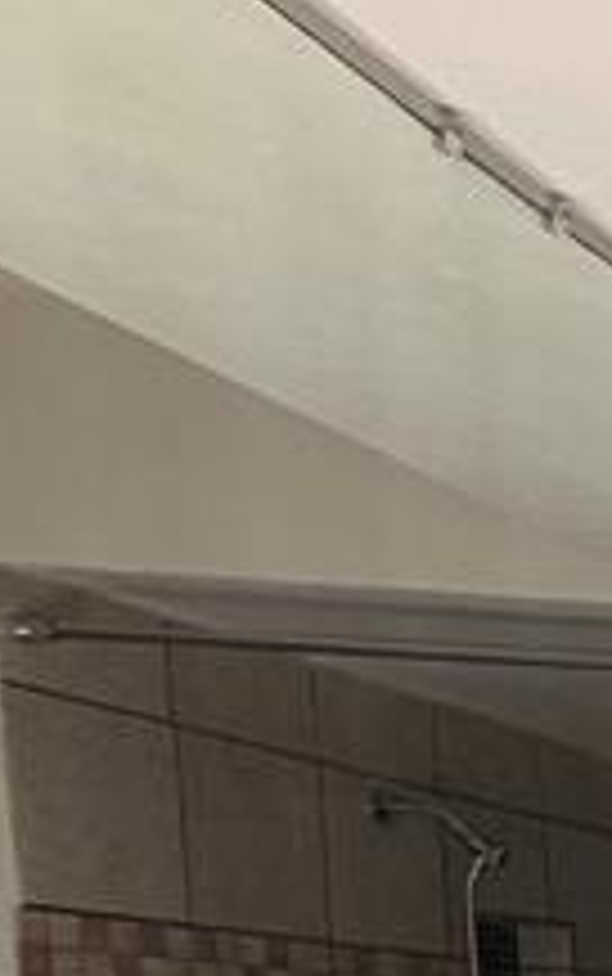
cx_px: 2016
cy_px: 1282
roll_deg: -0.5
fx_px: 1864
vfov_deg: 25.2
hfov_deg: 10.3
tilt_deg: -5.6
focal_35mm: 70
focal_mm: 2.22
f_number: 2.2
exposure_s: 1/121
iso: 100
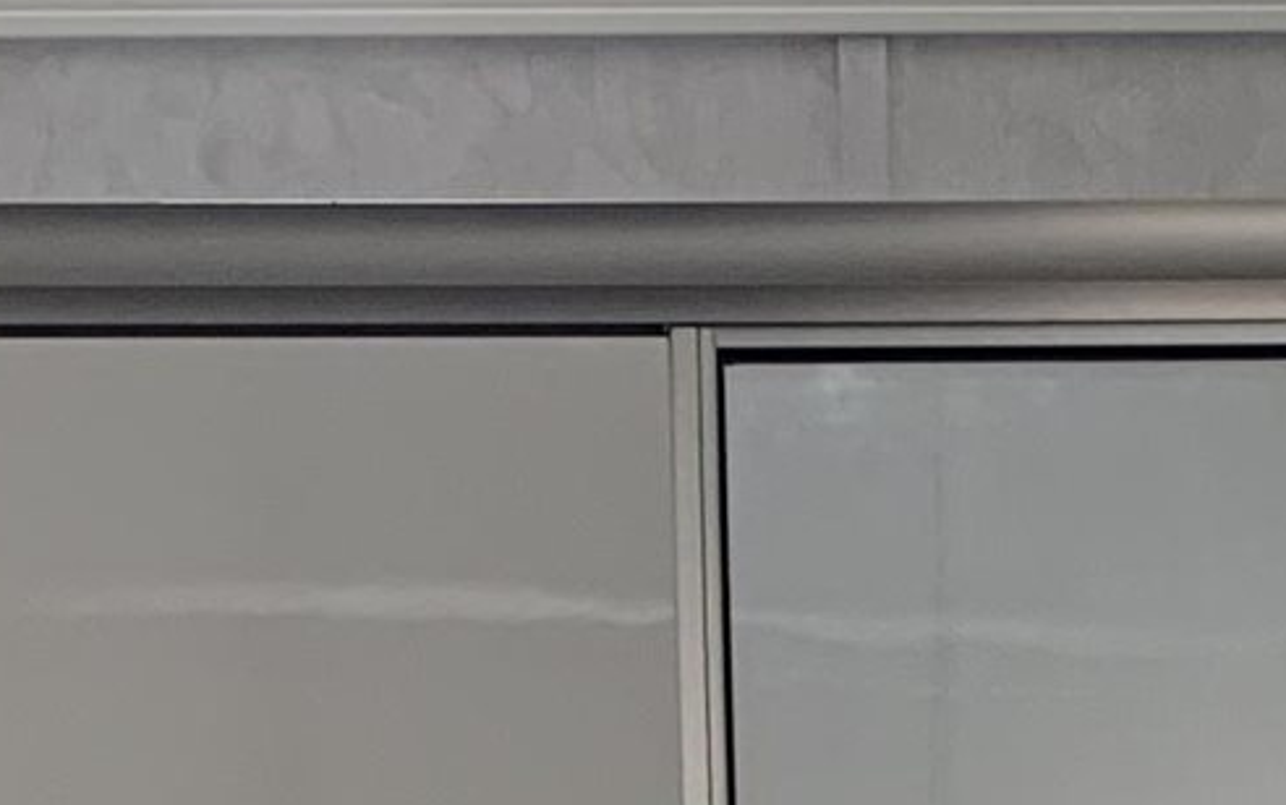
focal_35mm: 172
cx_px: 1388
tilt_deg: -6.2
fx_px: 6031
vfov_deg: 7.2
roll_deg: +0.8
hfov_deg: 12.0
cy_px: 1853
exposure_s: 1/121
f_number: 1.8
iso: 100
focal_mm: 4.25
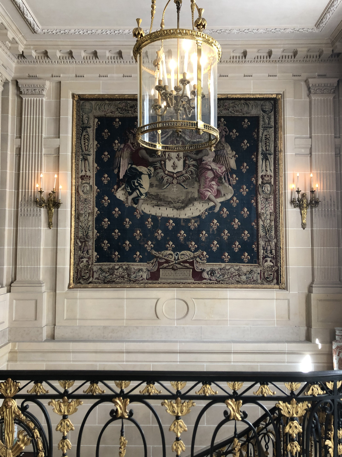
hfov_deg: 49.7
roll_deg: +0.5
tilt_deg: +3.5
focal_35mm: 28
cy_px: 228
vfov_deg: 63.4
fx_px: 369
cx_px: 171
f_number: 1.8
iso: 40
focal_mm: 4
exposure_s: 1/17
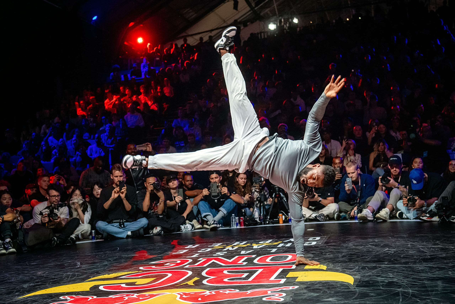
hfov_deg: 39.6
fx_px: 632
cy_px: 152
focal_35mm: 50
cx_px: 228
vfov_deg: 27.0
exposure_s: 1/400
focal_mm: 50
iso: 4000
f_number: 4
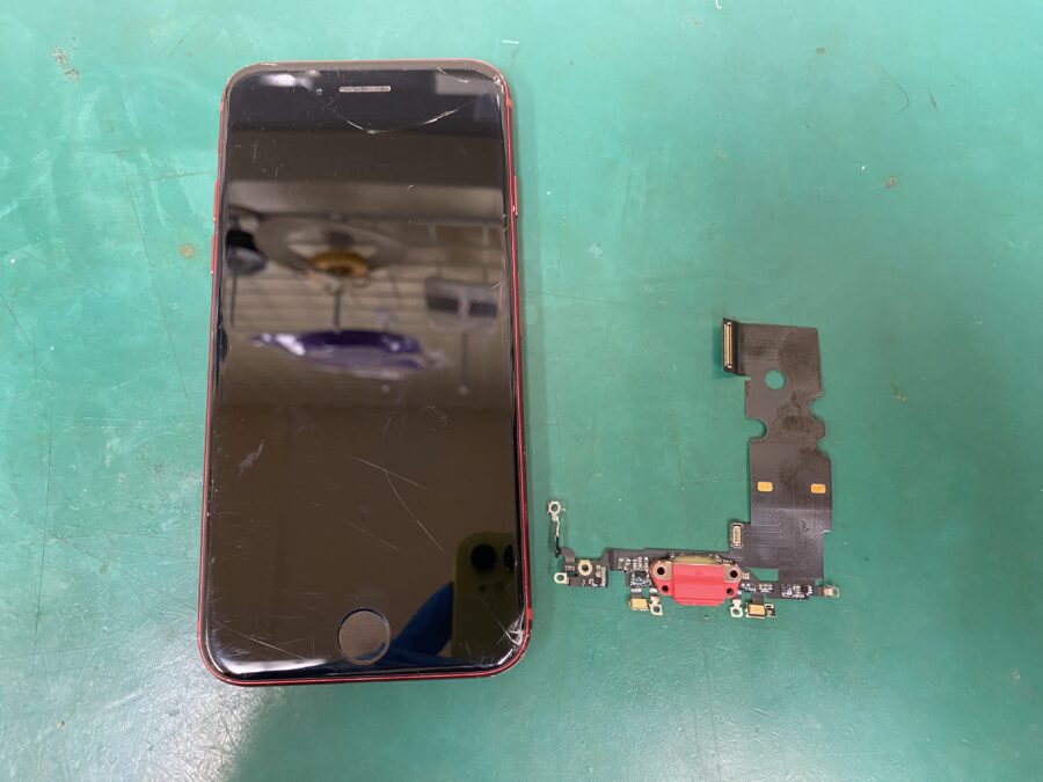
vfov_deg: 53.1
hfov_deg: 67.3
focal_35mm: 26
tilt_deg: -77.6
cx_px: 522
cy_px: 391
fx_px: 783
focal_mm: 4.25
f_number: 1.8
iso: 200
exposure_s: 1/50
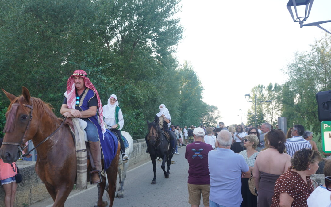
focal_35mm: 29
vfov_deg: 43.1
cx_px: 141
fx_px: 262
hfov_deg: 64.3
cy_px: 115
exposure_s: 1/80
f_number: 4.5
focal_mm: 16
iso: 100
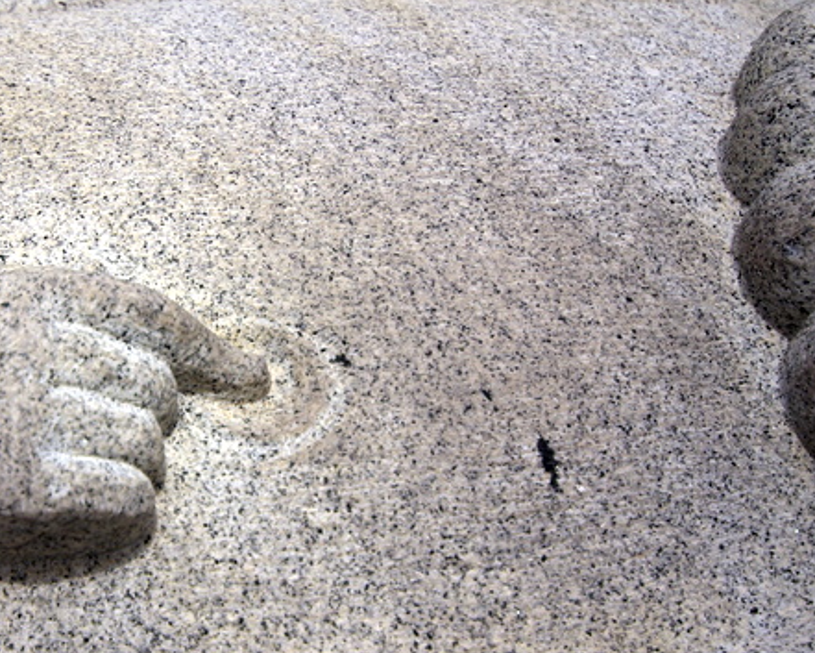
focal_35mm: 51
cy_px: 372
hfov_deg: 35.4
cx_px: 157
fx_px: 1230
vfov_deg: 29.7
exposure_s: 1/1000
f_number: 5.6
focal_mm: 20
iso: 100
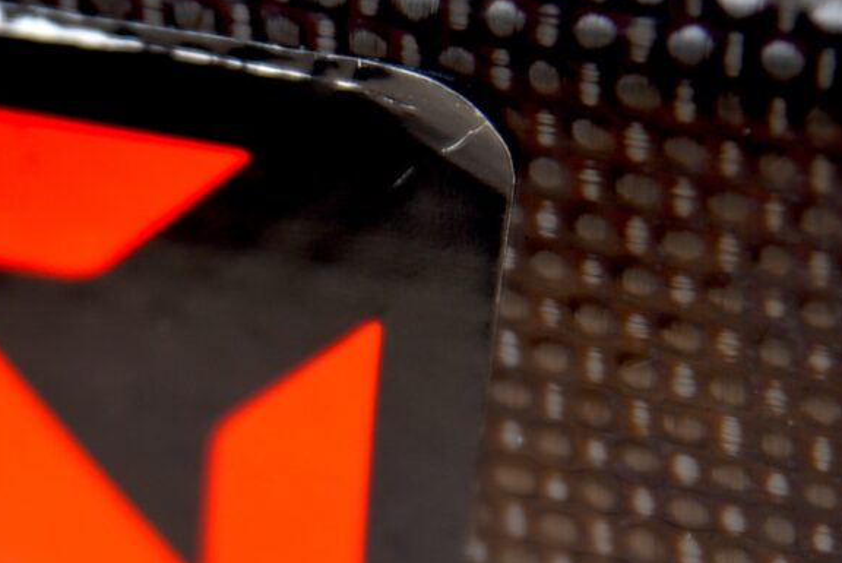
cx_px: 9
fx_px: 7279
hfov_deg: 6.6
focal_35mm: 311
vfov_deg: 4.4
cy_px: 438
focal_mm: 70
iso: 200
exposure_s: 1/40
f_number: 2.8
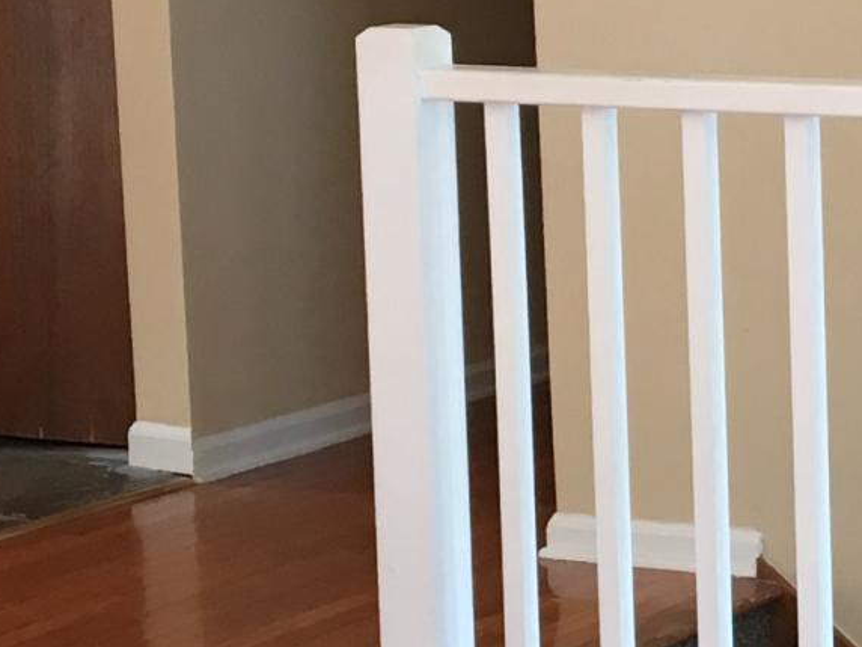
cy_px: 306
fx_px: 3785
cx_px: 1153
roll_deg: +0.6
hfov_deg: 12.5
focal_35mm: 152
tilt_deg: -11.0
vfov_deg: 9.8
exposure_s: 1/30
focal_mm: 4.15
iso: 50
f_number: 2.2
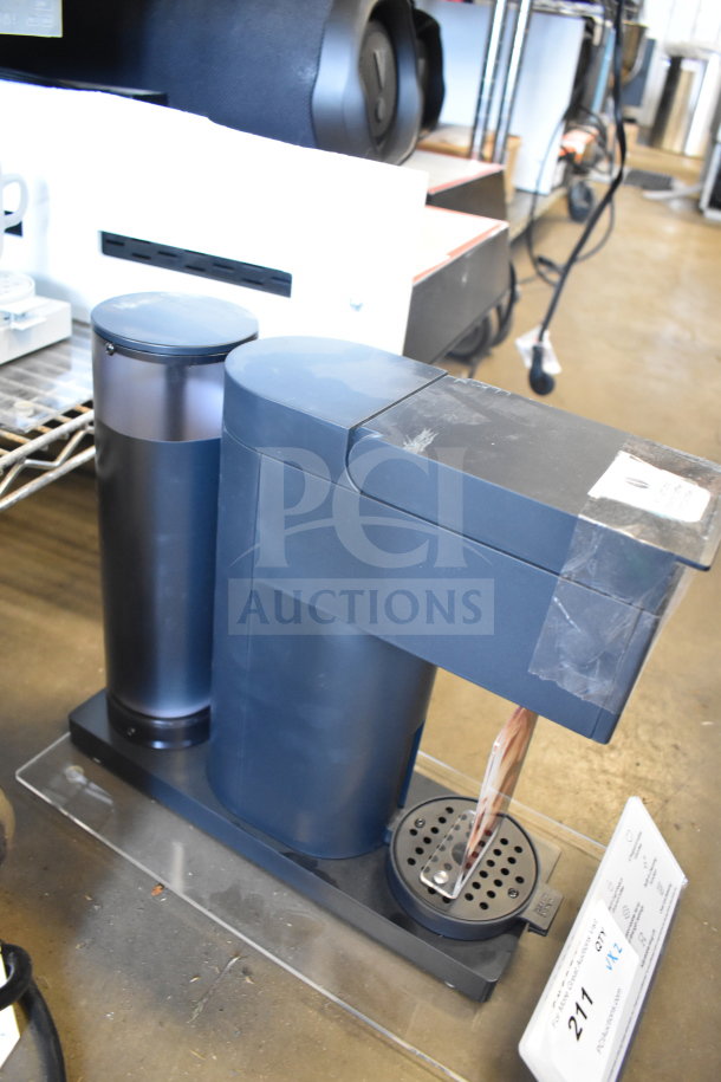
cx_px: 360
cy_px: 541
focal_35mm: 27
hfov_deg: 47.9
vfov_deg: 67.4
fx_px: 811
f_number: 3.5
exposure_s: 1/30
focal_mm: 18
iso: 2200
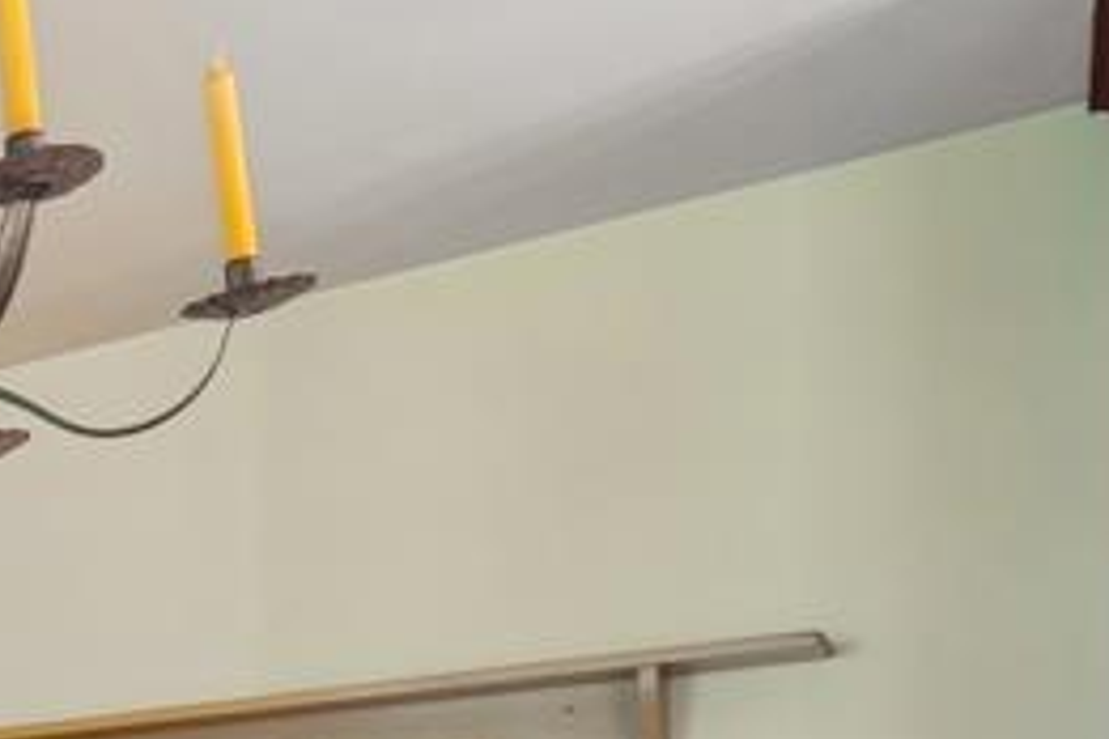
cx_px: -1024
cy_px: 1334
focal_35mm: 55
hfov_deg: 20.4
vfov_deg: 18.9
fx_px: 1694
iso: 500
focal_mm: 14
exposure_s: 1/15
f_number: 7.1
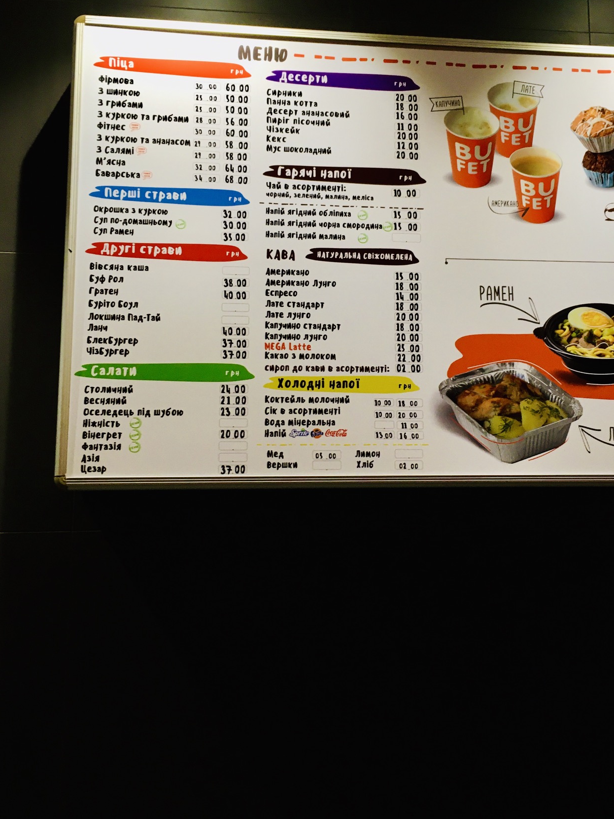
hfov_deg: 39.5
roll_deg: +1.3
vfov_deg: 51.2
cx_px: 355
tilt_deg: +6.3
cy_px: 352
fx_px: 852
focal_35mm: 36
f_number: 2.2
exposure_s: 1/33
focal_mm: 4.15
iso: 100
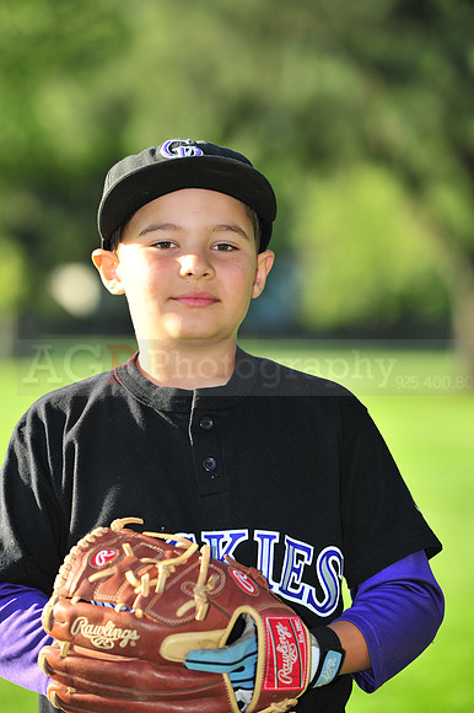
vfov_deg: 12.5
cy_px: 356
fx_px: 3262
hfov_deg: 8.3
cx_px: 237
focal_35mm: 165
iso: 200
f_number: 5
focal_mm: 165
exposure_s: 1/400
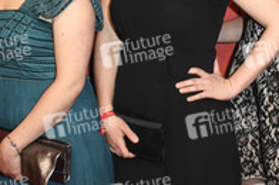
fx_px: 588
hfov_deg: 26.0
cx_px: 241
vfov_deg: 17.6
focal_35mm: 76
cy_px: 16
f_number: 6.3
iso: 1600
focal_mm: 22
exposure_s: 1/160
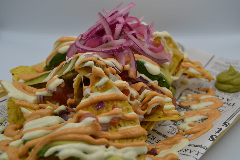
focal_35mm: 46
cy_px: 80
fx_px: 310
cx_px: 120
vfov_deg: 28.9
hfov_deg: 42.3
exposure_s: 1/125
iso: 100
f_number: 5.6
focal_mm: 31
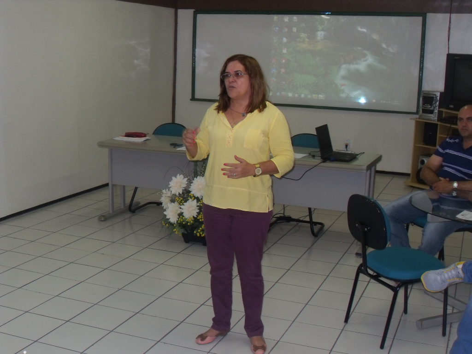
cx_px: 236
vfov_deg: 29.1
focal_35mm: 50
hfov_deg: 38.2
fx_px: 682
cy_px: 177
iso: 200
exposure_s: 1/60
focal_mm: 8.4
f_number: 3.4
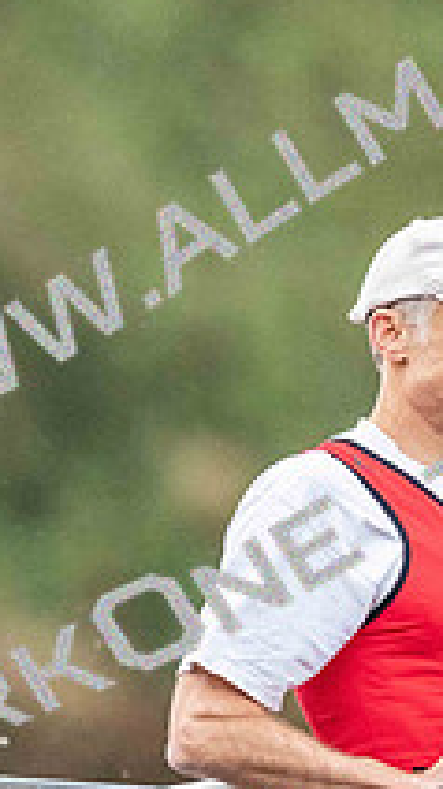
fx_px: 35913
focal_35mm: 1717
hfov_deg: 0.7
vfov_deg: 1.3
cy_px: 486
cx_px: 253
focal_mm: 600
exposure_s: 1/2500
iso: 7200
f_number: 4
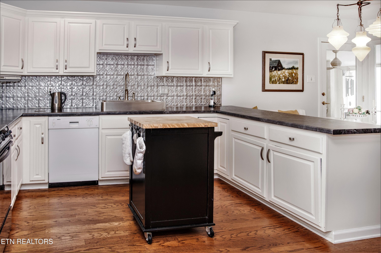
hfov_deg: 73.8
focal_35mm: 24
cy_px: 126
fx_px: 254
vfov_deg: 53.1
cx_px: 190
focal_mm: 24
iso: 640
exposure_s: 1/160
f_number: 4
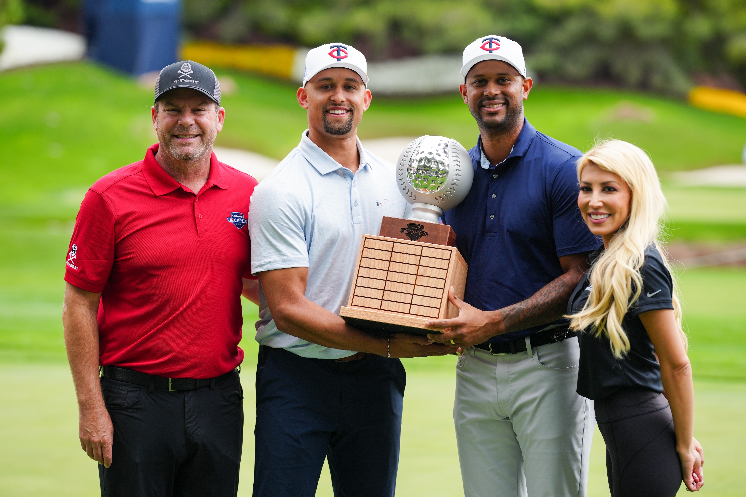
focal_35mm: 135
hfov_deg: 15.2
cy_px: 248
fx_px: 2797
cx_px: 373
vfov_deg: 10.2
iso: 400
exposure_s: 1/320
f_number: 2.8
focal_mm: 135
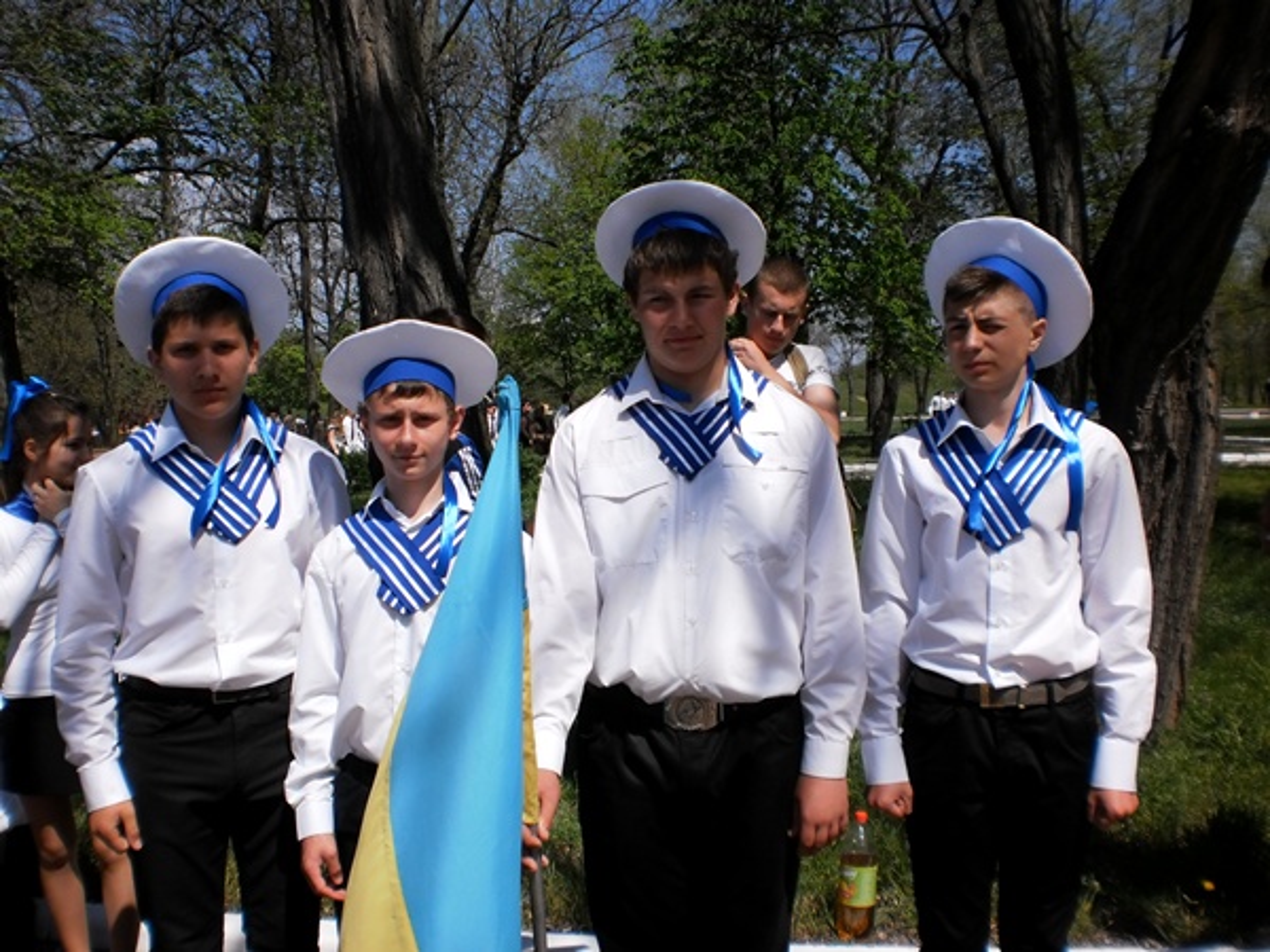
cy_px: 476
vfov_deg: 39.7
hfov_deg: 51.4
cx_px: 635
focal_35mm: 36
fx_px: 1321
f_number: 4.6
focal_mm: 6.3
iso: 100
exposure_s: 1/1250
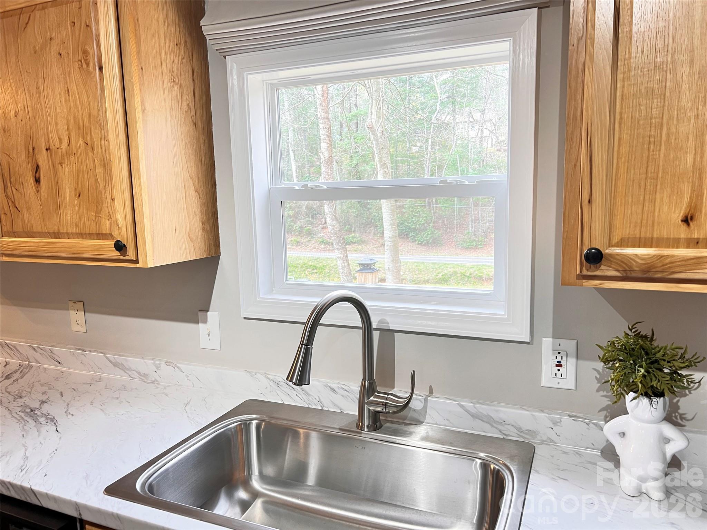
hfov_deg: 67.3
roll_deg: +1.7
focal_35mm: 26
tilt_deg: -8.1
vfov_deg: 53.1
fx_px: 531
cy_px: 265
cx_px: 354
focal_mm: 5.7
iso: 80
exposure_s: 1/60
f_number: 1.5
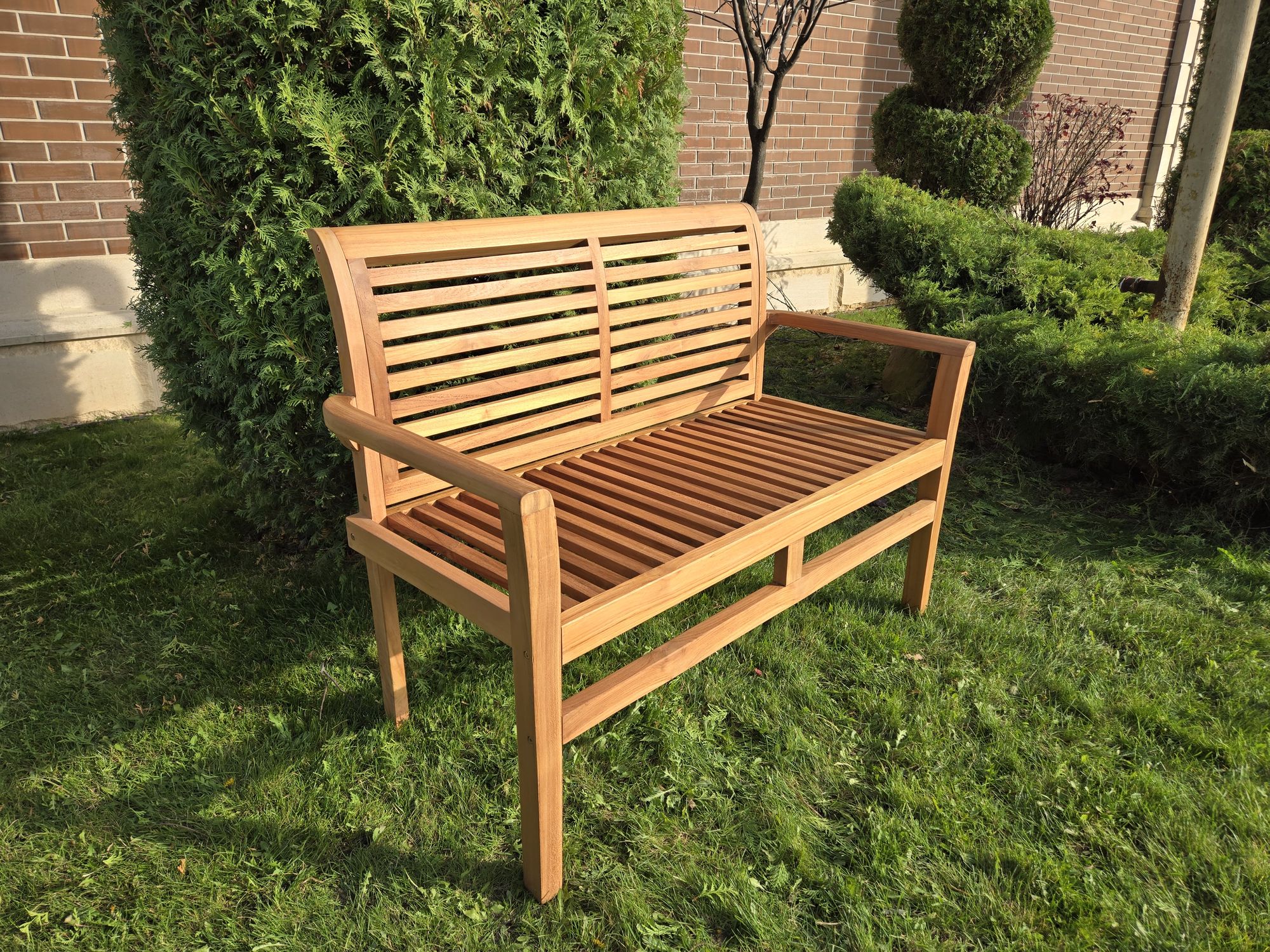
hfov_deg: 73.9
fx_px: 844
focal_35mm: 23
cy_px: 476
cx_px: 635
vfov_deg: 58.9
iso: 25
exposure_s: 1/763
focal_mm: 5.4
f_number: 1.8
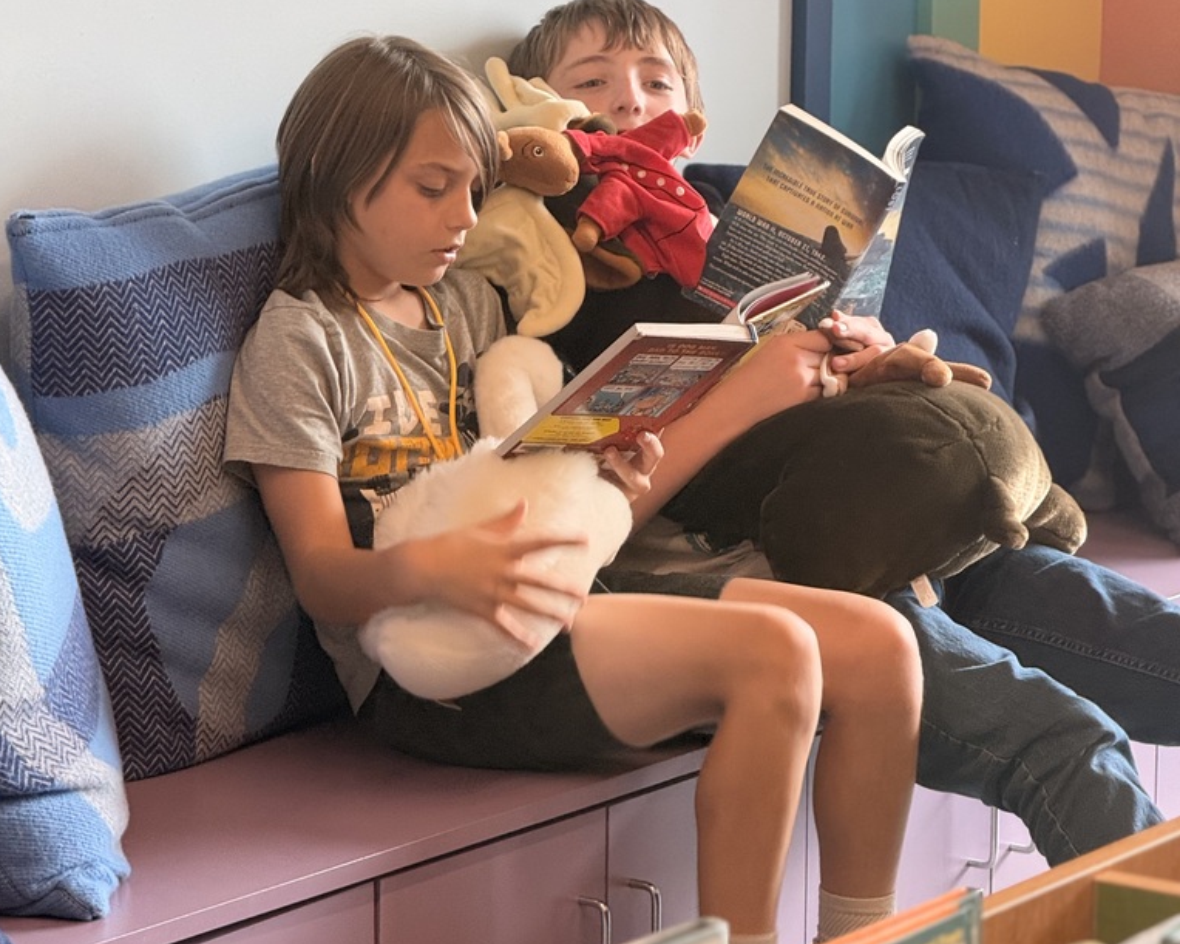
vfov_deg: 9.8
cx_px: 588
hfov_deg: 12.3
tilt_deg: -9.0
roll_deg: -1.7
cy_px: 360
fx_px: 5482
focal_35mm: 157
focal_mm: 15.66
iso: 125
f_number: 2.8
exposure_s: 1/120
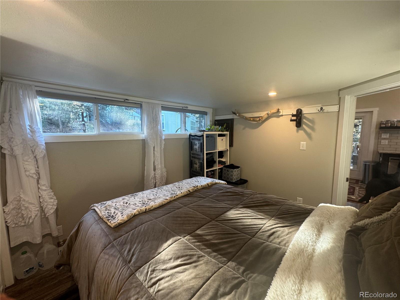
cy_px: 150
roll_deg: +1.0
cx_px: 200
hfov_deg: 102.1
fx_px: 162
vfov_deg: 85.7
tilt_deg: -5.8
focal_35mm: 14
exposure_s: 1/60
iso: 200
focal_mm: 2.22
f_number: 2.2
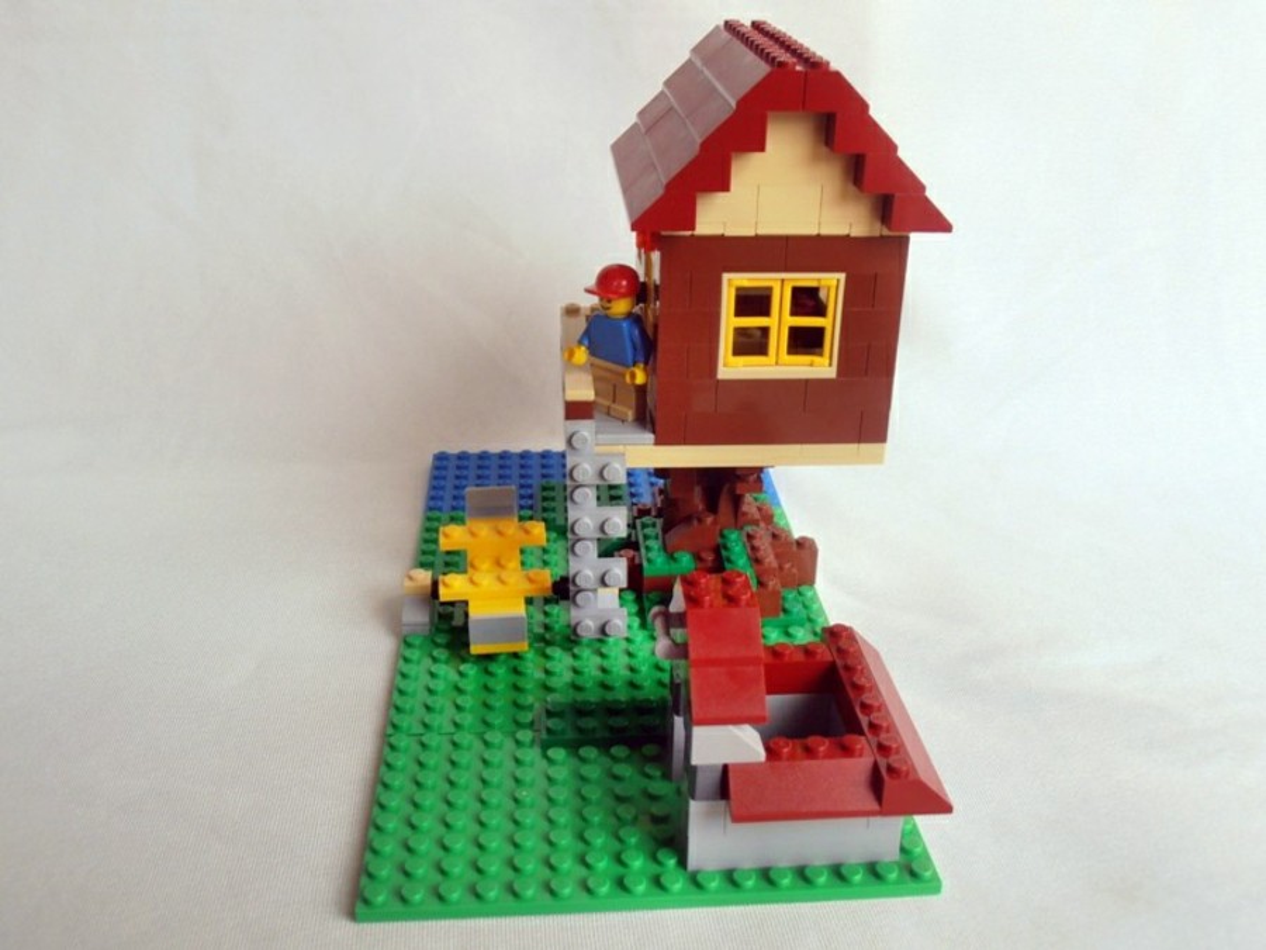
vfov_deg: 38.7
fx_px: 1353
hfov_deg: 50.1
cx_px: 633
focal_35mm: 37
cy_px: 475
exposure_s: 1/50
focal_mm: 6.61
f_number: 3.9
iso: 80
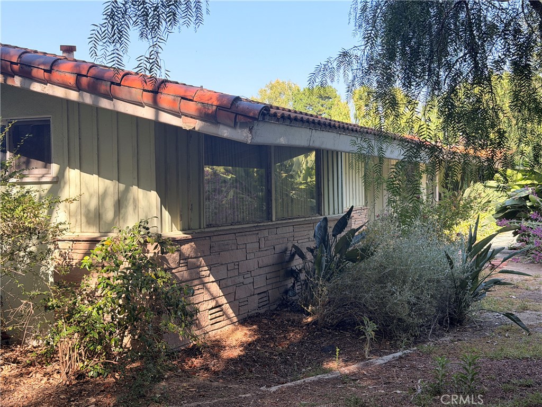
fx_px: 752
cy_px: 204
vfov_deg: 30.3
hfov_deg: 39.7
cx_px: 271
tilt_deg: -0.7
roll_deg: +1.1
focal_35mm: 48
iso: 80
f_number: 1.78
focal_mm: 6.76
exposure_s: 1/663
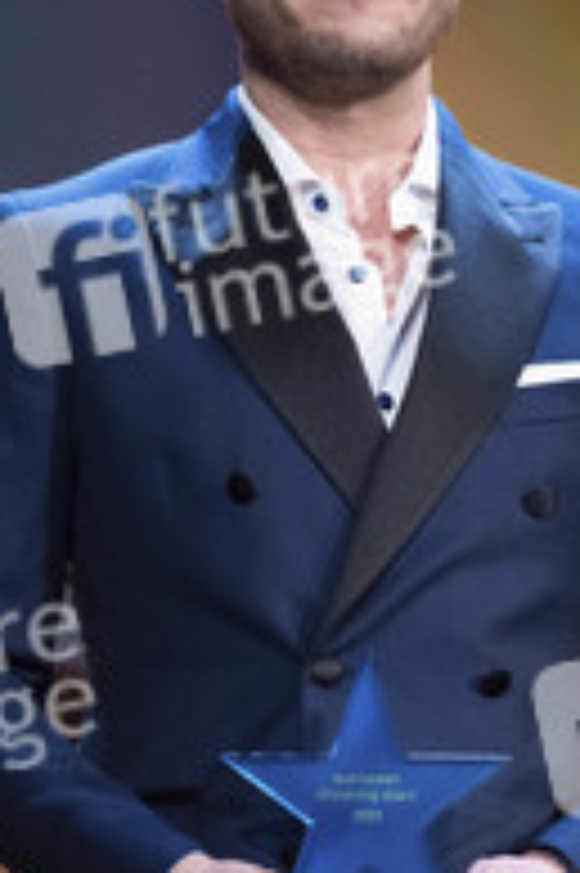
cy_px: 486
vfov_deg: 4.8
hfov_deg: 3.2
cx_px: 355
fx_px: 10458
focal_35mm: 432
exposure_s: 1/180
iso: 2500
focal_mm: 140
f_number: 2.8
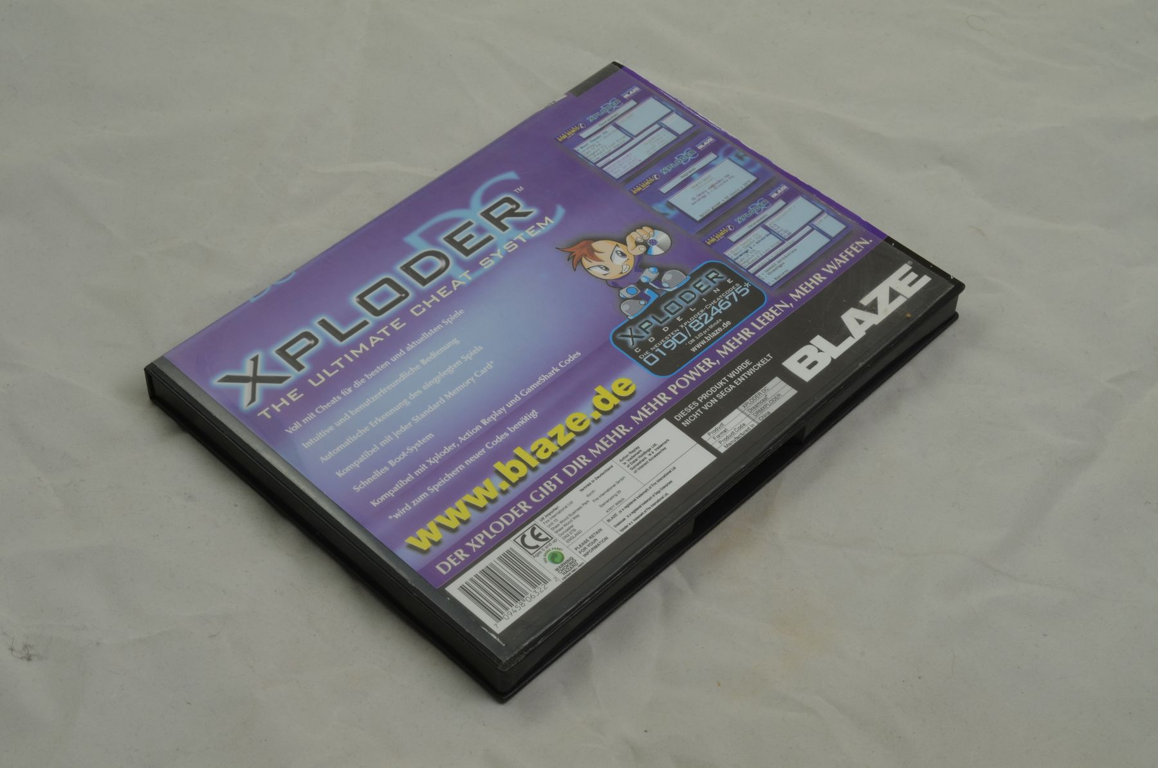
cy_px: 384
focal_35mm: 60
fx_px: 1926
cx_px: 579
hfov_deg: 33.5
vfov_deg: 22.5
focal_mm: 40
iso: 100
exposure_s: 1/3
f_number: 20
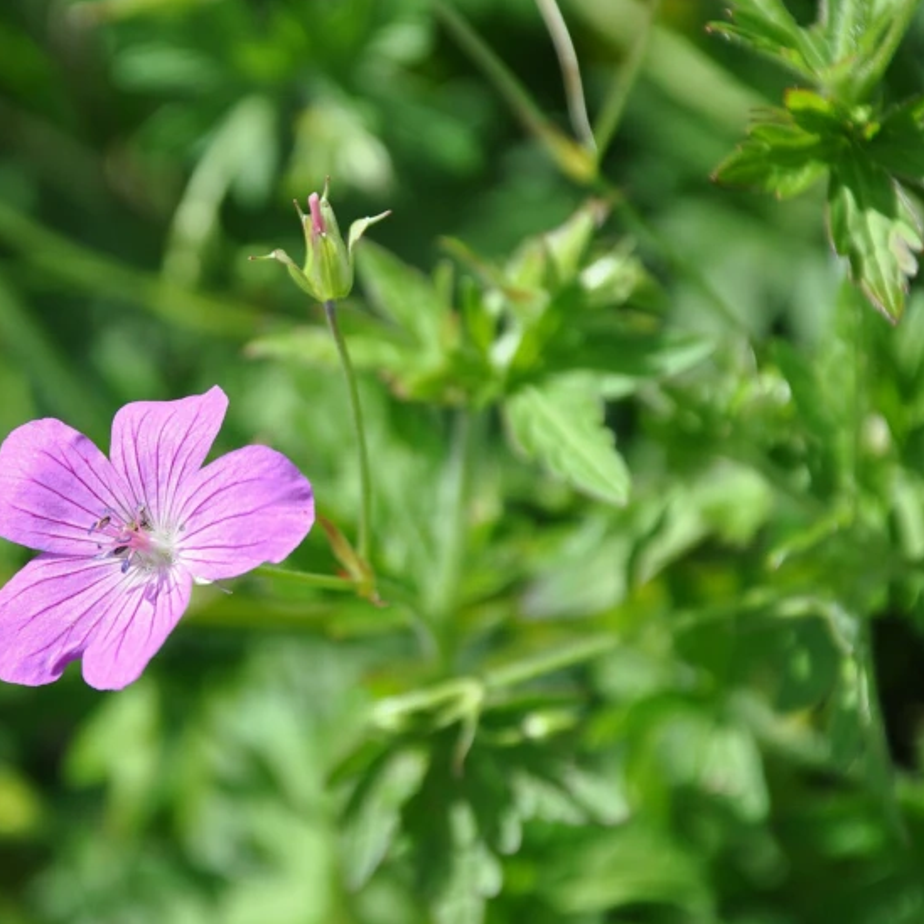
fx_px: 6635
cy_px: 497
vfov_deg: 8.0
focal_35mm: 220
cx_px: 209
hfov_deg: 8.0
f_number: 7.1
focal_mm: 105
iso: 400
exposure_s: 1/800
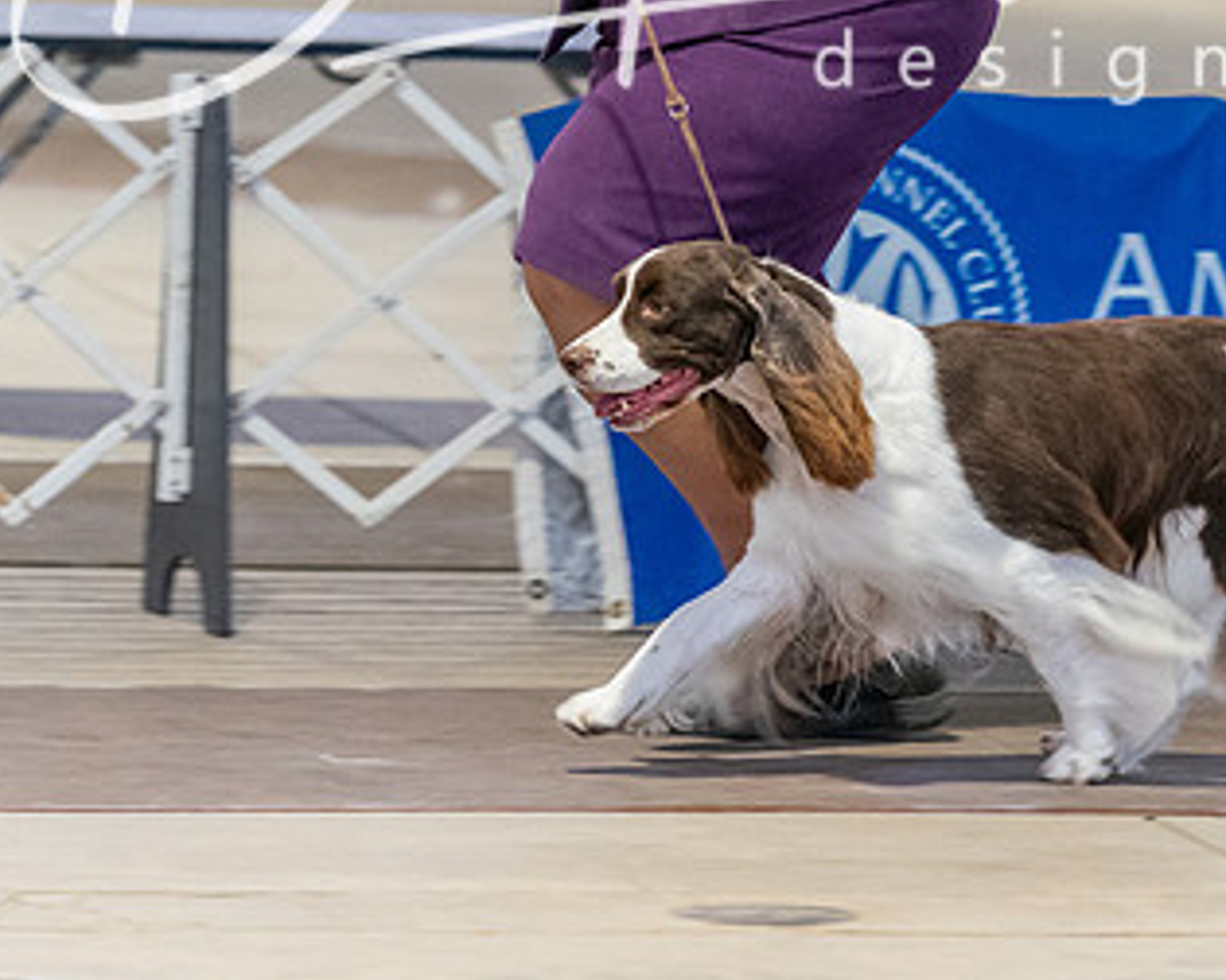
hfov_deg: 4.8
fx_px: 14623
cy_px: 202
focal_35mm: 403
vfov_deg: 3.8
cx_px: 667
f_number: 3.5
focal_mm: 200
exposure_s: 1/250
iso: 6400
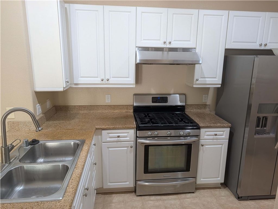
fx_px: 193
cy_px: 104
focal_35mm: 24
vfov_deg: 56.9
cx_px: 139
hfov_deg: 71.5
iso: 352
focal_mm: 6.9
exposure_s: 1/120
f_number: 1.68
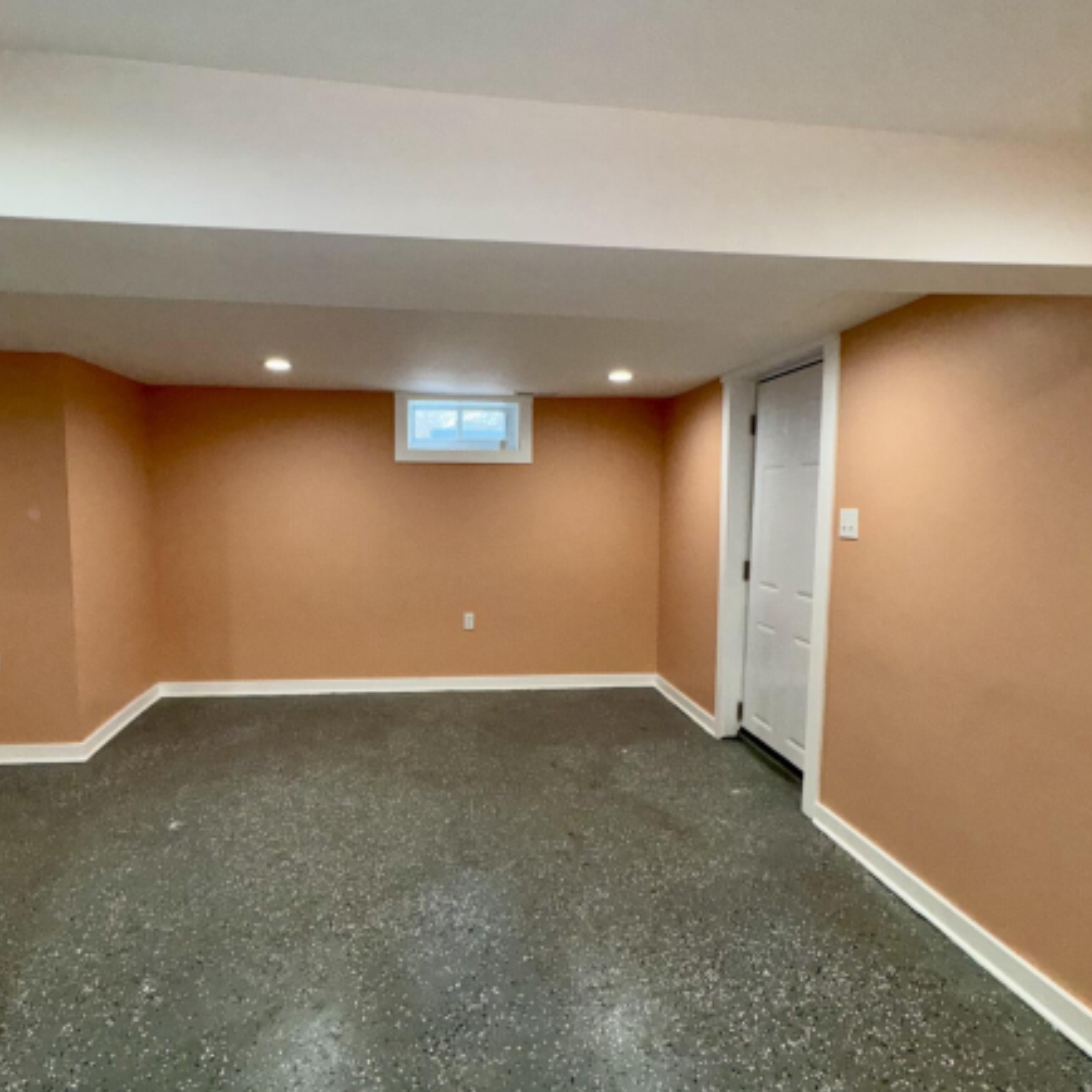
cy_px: 555
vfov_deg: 77.7
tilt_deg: -5.6
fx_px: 678
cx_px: 498
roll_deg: +0.0
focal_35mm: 19
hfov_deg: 77.5
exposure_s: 1/120
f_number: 2.2
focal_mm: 2.22
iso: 160
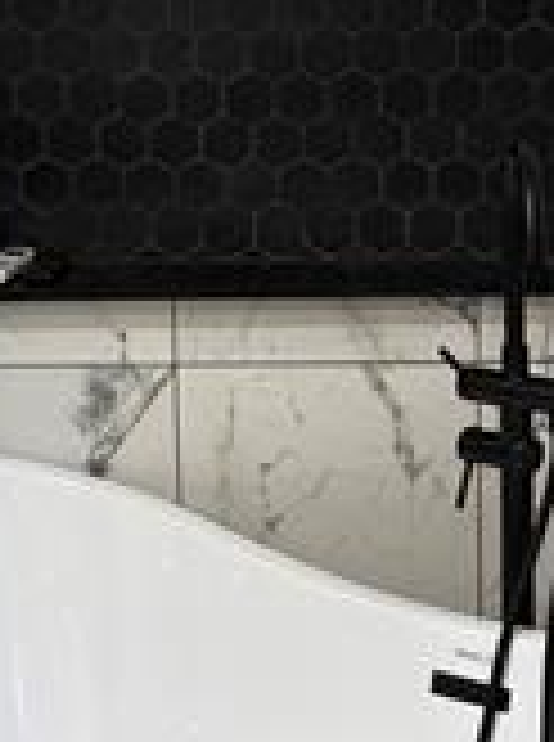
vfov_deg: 17.6
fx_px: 2399
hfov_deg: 13.1
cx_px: 450
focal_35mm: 112
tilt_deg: -10.1
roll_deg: +0.2
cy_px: 247
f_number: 1.78
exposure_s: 1/120
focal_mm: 6.76
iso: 160
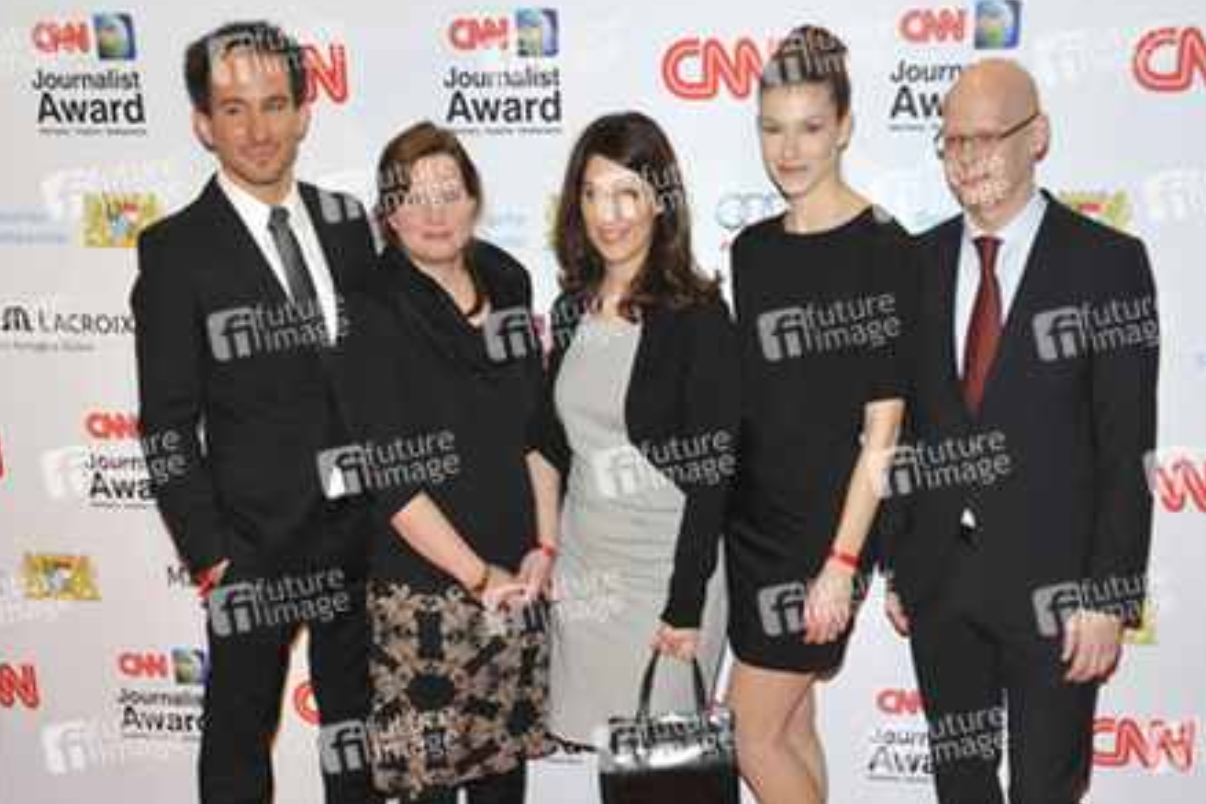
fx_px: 1206
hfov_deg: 53.1
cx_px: 589
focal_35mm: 36
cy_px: 396
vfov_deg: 36.9
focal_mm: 35
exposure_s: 1/250
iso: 640
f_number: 6.3
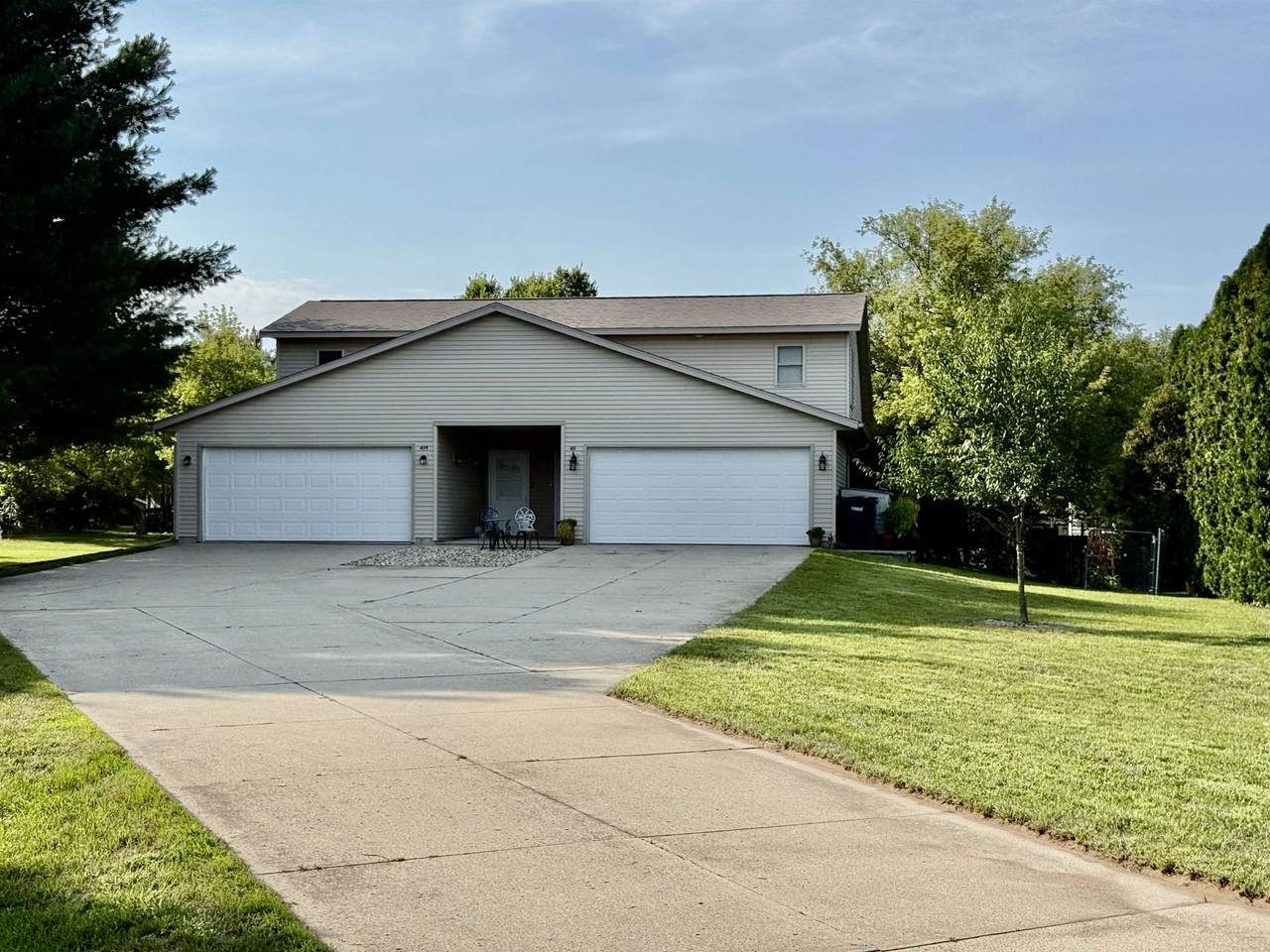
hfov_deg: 39.7
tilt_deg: +1.5
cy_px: 476
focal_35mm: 48
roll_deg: -0.4
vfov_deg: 30.3
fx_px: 1761
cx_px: 635
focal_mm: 6.76
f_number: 1.78
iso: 64
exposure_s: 1/5587
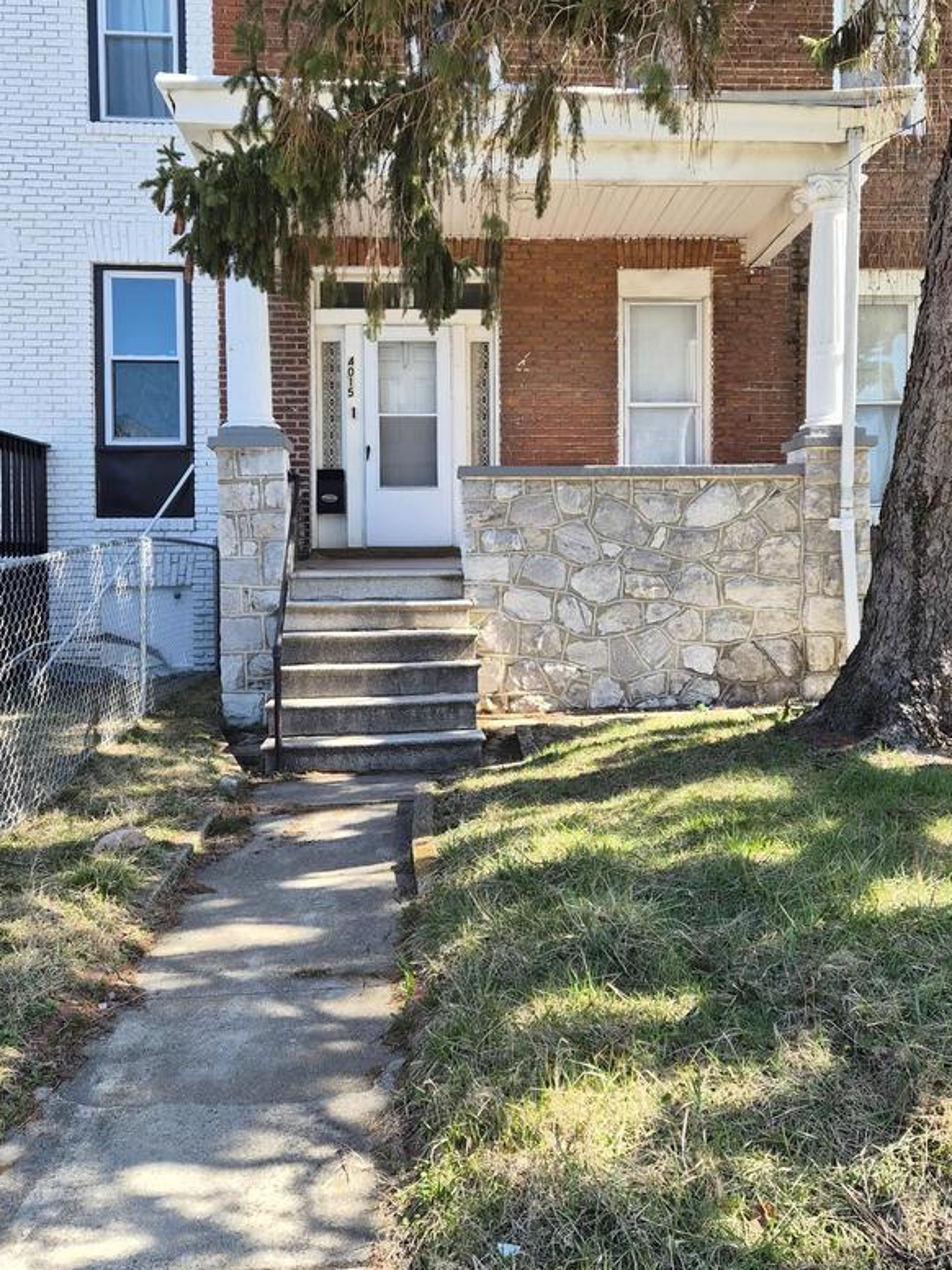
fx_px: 1173
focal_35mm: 32
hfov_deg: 44.1
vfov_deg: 56.7
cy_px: 566
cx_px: 501
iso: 80
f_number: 1.8
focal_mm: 5.4
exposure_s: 1/1068
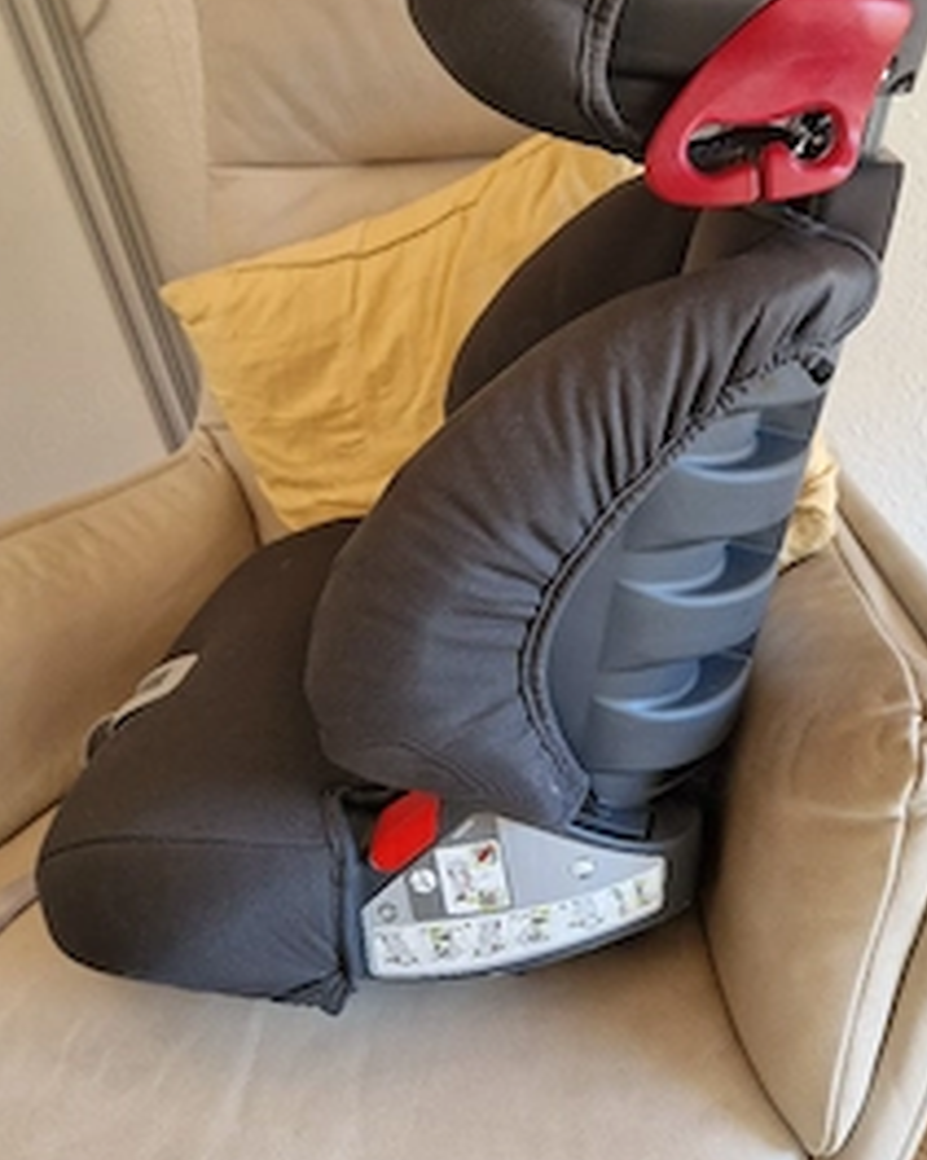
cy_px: 457
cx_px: 514
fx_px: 1167
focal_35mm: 34
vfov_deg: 52.5
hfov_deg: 43.3
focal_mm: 5.4
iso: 200
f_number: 1.8
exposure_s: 1/100
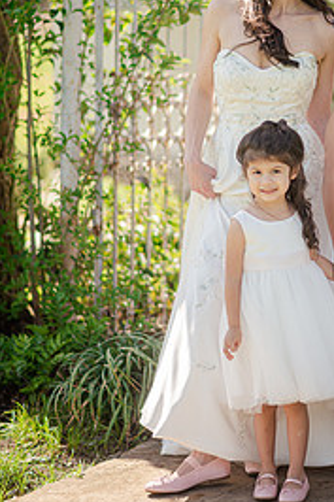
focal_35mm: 144
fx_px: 2006
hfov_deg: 9.5
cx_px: 276
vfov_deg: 14.2
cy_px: 136
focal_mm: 85
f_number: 1.8
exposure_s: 1/4000
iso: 200
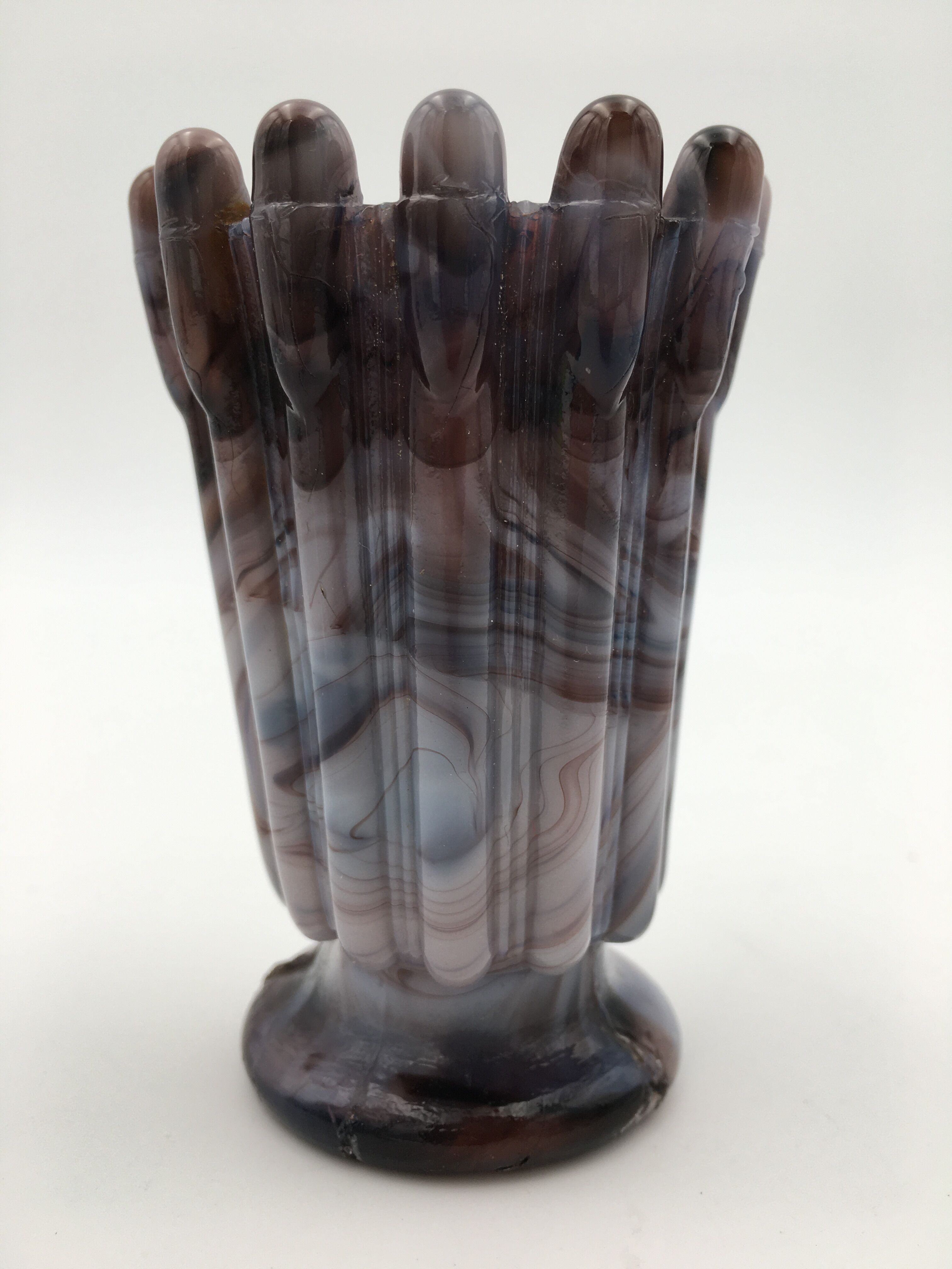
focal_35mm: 29
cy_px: 634
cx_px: 476
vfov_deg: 61.7
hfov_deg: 48.2
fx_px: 1063
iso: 25
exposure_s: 1/106
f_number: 2.2
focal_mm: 4.15
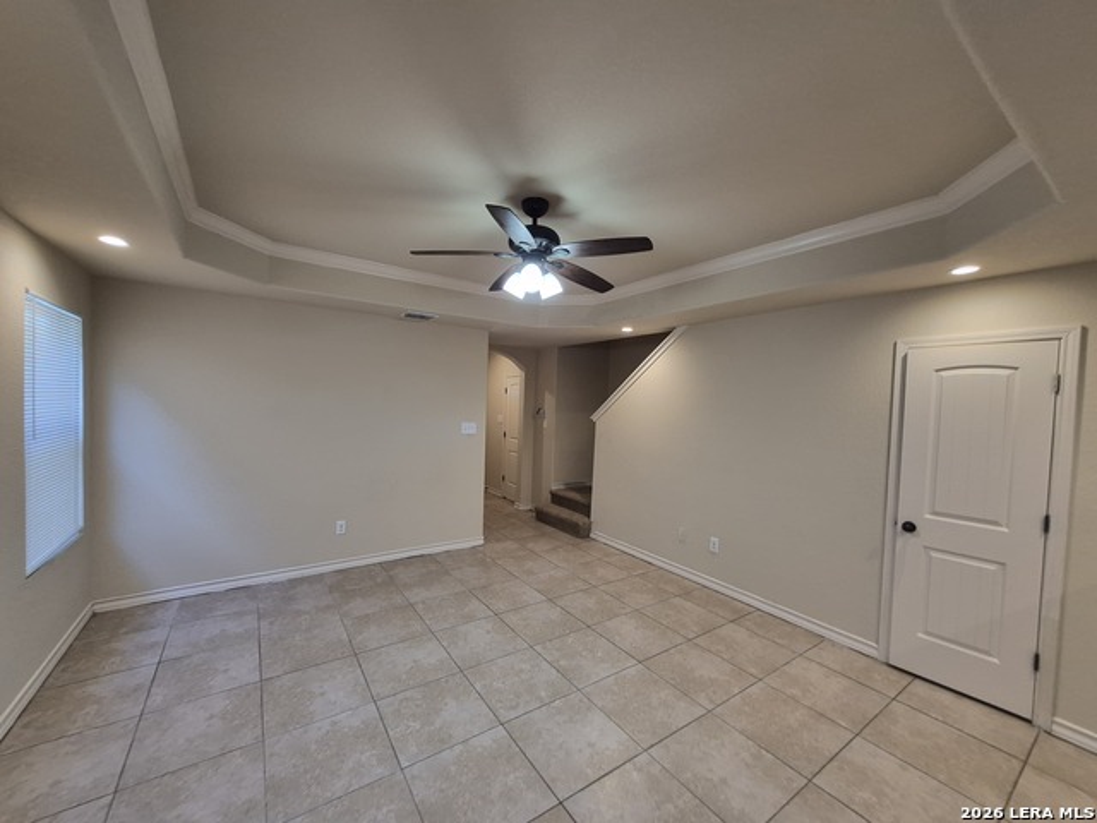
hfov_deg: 106.2
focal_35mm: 13
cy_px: 412
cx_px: 548
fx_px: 412
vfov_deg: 89.9
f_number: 2.2
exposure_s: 1/60
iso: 250
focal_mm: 1.74
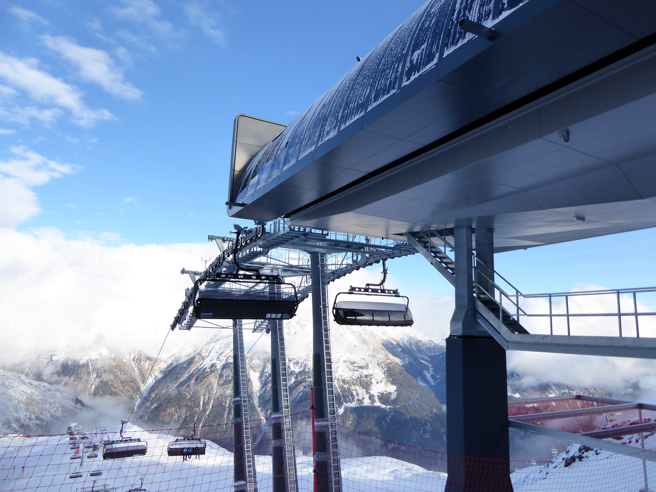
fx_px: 474
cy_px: 246
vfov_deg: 54.9
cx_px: 328
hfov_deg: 69.4
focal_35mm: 25
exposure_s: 1/640
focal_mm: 4.3
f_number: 3.3
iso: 125
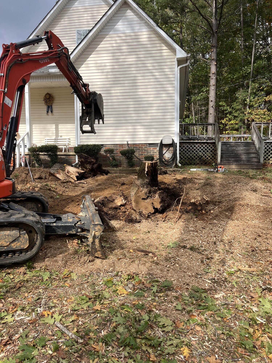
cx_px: 136
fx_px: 272
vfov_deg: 67.3
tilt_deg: -3.9
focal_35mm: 26
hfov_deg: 53.1
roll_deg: -0.6
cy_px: 182
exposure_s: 1/2463
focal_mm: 5.1
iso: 50
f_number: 1.6
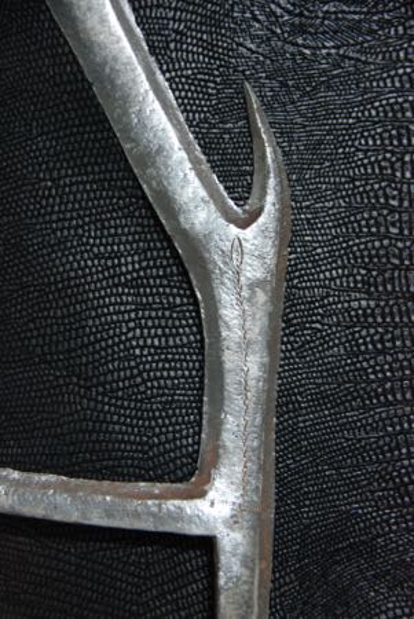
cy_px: 310
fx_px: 1807
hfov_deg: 13.1
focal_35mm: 105
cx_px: 207
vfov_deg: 19.4
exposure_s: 1/3
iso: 400
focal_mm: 70
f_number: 5
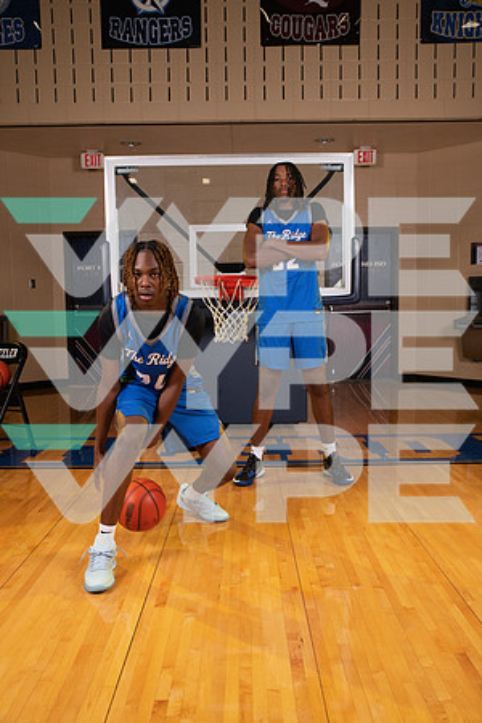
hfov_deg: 41.1
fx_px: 643
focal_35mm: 32
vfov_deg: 58.7
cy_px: 362
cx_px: 241
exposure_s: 1/320
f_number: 7.1
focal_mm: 32
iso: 320
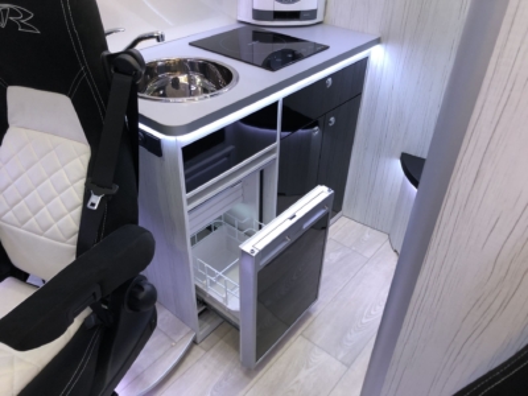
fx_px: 427
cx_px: 264
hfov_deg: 63.4
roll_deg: -1.9
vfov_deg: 49.7
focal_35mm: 28
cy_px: 198
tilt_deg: -36.4
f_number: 1.8
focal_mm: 4
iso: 40
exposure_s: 1/16
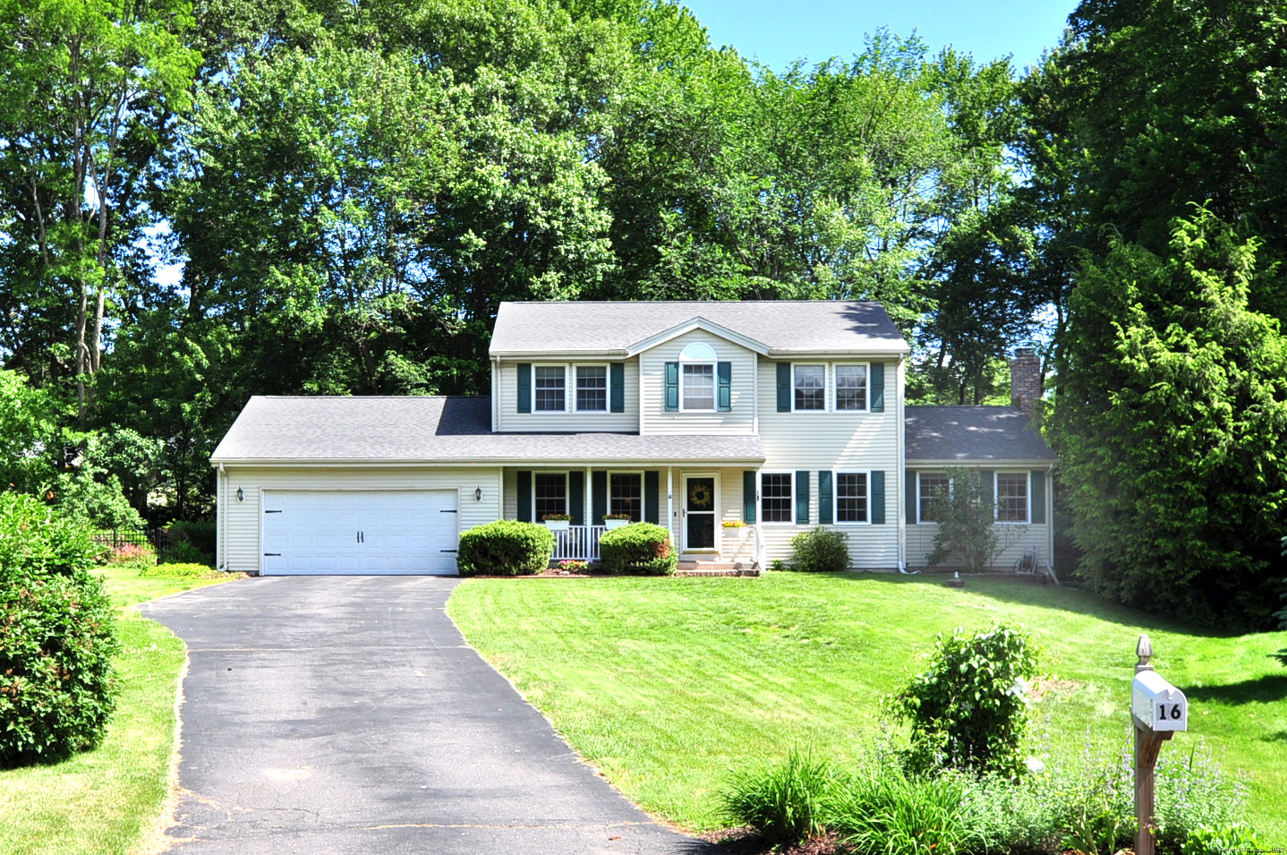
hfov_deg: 62.0
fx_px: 1071
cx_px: 644
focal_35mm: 30
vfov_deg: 43.5
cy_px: 428
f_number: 8
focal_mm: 20
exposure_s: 1/320
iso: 200
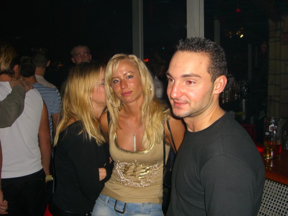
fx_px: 316
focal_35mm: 38
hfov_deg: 49.0
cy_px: 108
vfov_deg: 37.7
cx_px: 144
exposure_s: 1/60
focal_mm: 7.9
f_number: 2.8
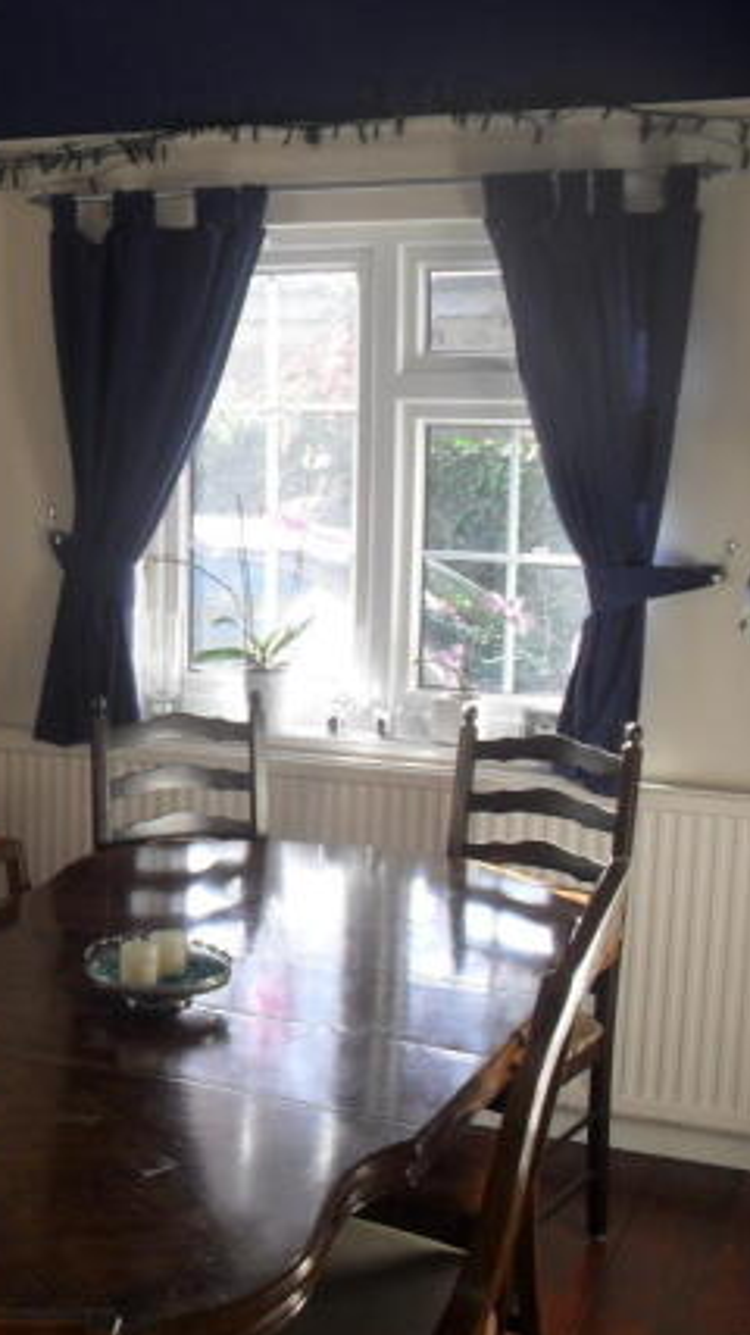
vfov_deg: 39.9
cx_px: -83
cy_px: 677
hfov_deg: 21.8
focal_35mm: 52
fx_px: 1840
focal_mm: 6.3
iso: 100
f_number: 3.2
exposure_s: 1/45
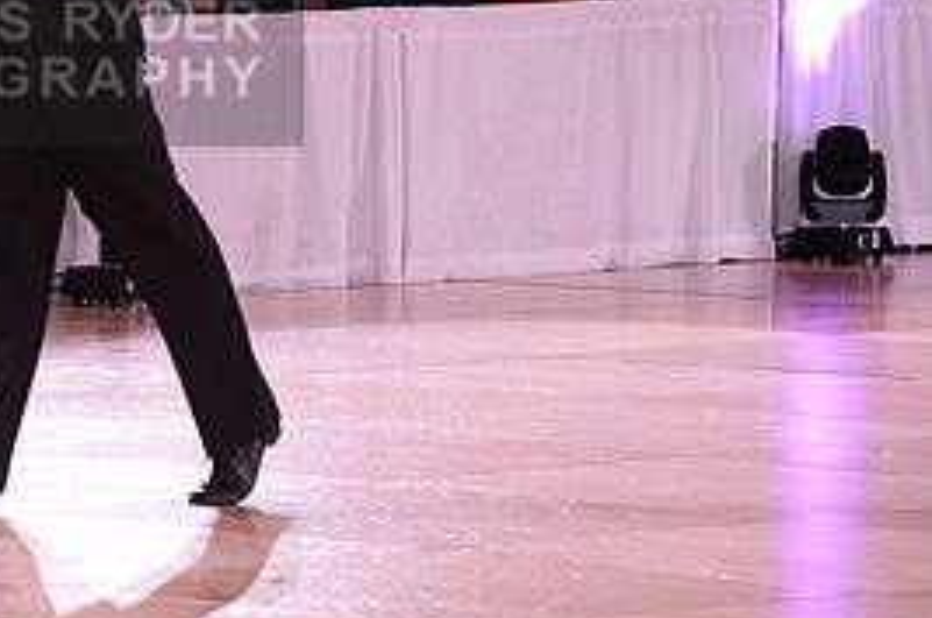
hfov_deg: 5.7
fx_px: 9277
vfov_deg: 3.8
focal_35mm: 359
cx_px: -77
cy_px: 54
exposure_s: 1/125
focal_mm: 165
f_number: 5.6
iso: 1250
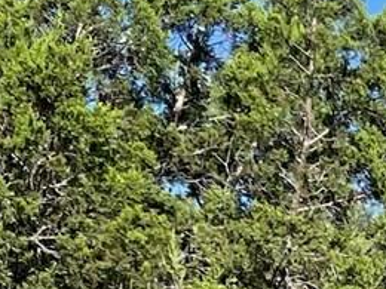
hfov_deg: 7.9
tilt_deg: +2.1
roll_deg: +1.1
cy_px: 926
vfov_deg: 6.5
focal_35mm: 205
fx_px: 2286
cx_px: 1262
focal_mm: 4.2
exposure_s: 1/1689
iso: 32
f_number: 1.6
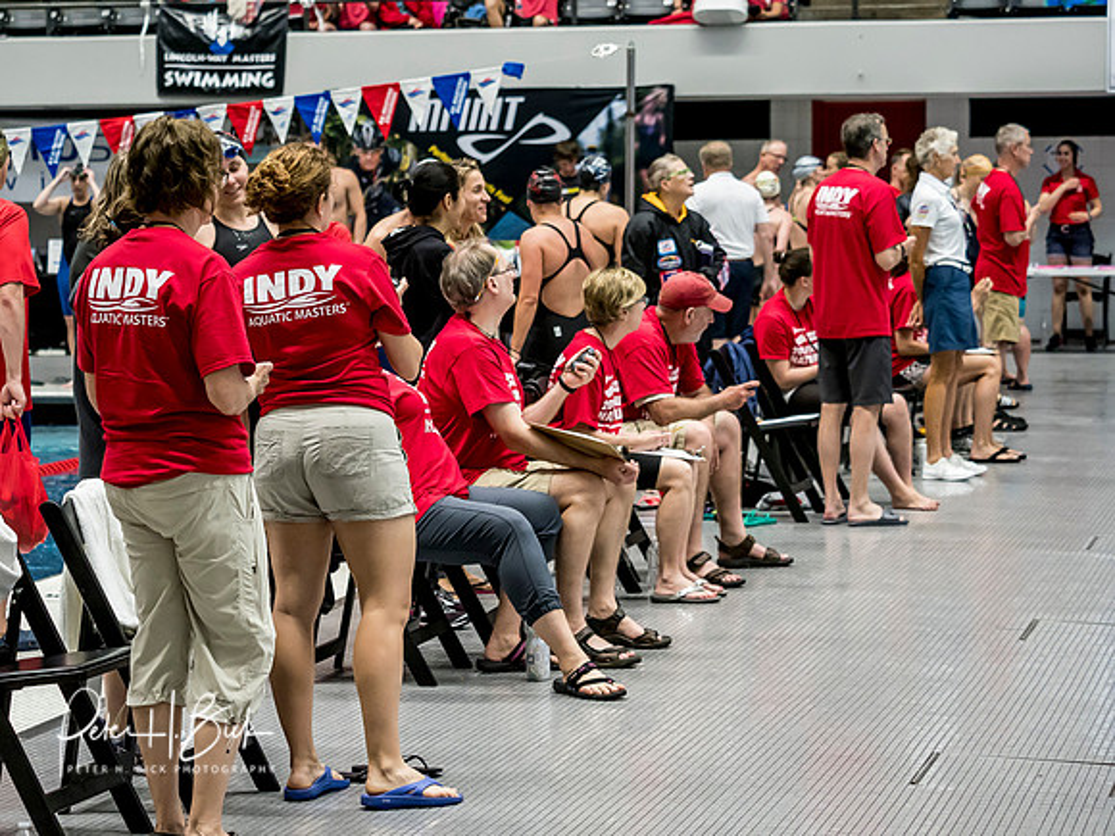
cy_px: 329
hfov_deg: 18.8
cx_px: 467
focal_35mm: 104
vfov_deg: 14.2
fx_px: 3362
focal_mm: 43
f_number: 2.8
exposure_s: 1/400
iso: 2000
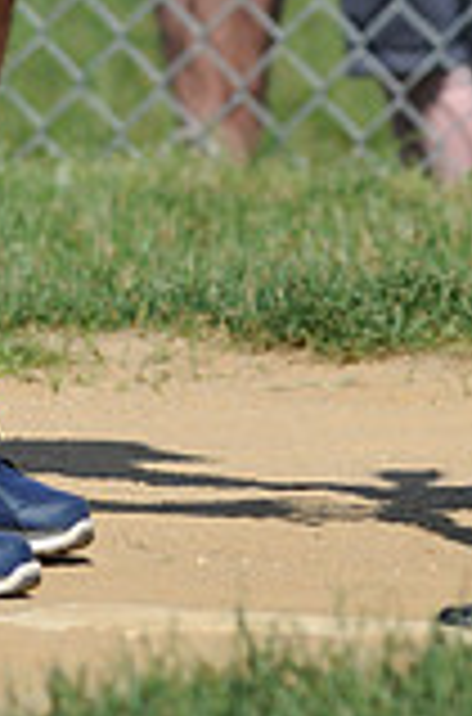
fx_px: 32523
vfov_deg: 1.3
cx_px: 258
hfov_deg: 0.8
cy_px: -410
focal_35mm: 1643
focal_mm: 300
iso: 200
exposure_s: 1/2500
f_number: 4
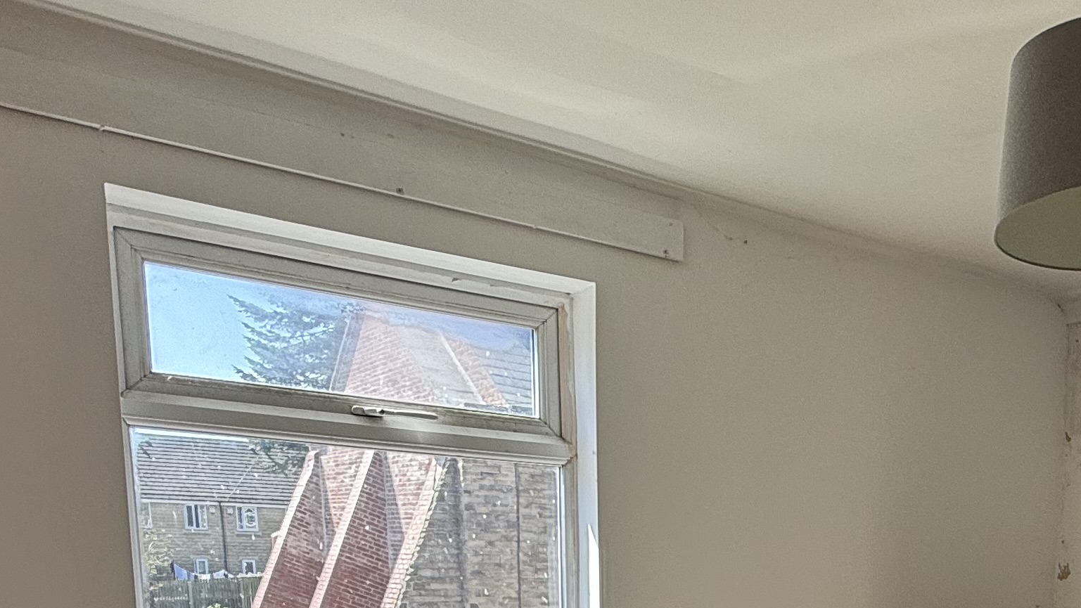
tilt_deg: -7.4
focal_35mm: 40
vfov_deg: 26.0
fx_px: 1147
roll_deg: -0.7
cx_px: 963
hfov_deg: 45.9
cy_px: 759
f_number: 2.2
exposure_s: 1/160
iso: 50
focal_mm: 2.22
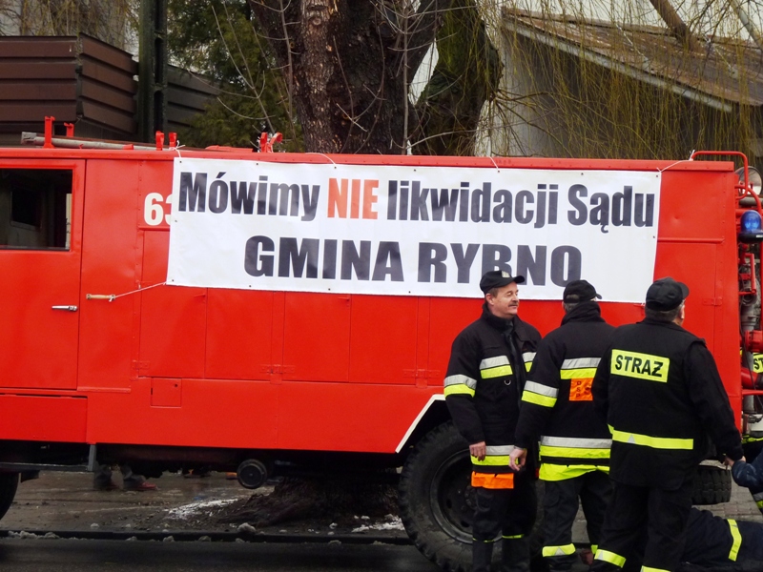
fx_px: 2755
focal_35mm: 125
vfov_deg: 11.9
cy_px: 286
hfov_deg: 15.8
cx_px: 382
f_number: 3.6
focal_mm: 22.3
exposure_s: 1/500
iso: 200
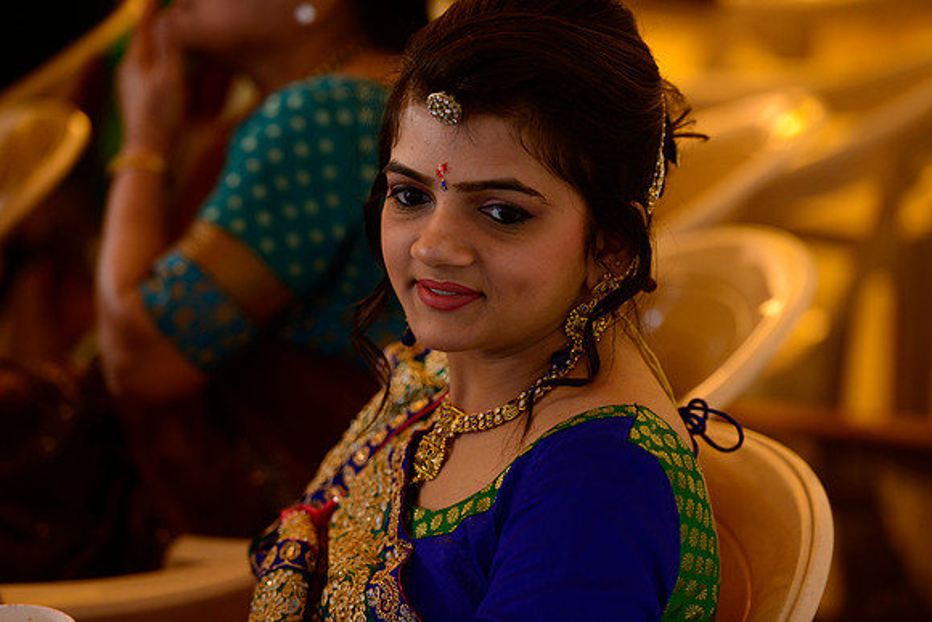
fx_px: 3625
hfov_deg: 14.7
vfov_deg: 9.8
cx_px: 466
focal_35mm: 140
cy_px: 311
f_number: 2.8
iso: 640
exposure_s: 1/125
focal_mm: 140
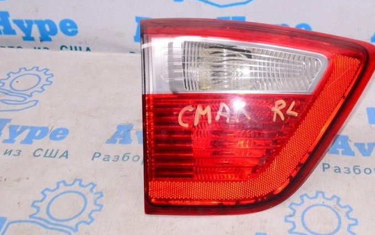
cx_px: 257
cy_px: 68
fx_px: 521
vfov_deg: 25.1
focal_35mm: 51
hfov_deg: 39.0
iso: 1600
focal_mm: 22
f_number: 8
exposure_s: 1/200
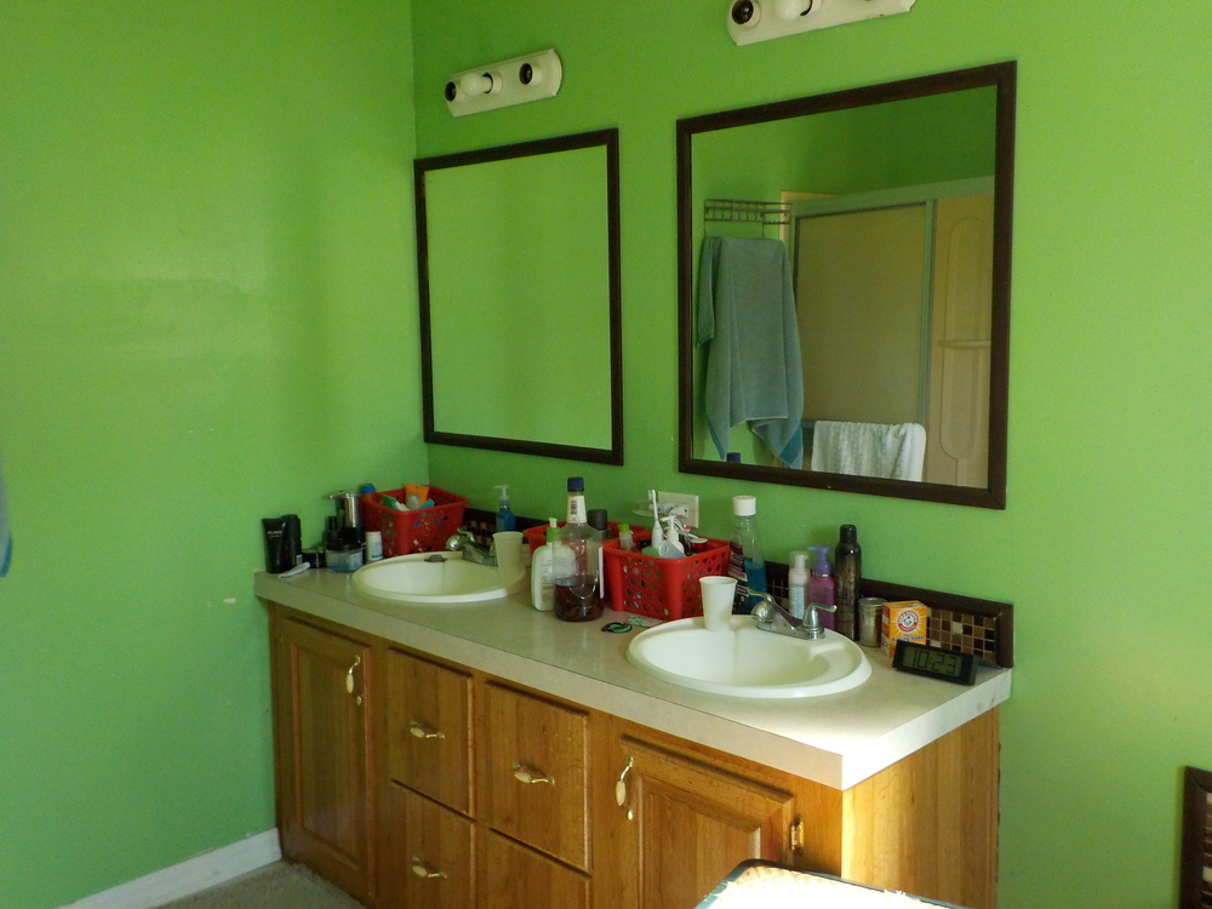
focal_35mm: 30
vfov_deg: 46.8
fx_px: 1050
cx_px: 606
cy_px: 454
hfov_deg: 60.0
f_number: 3.3
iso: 280
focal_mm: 4.1
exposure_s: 1/30
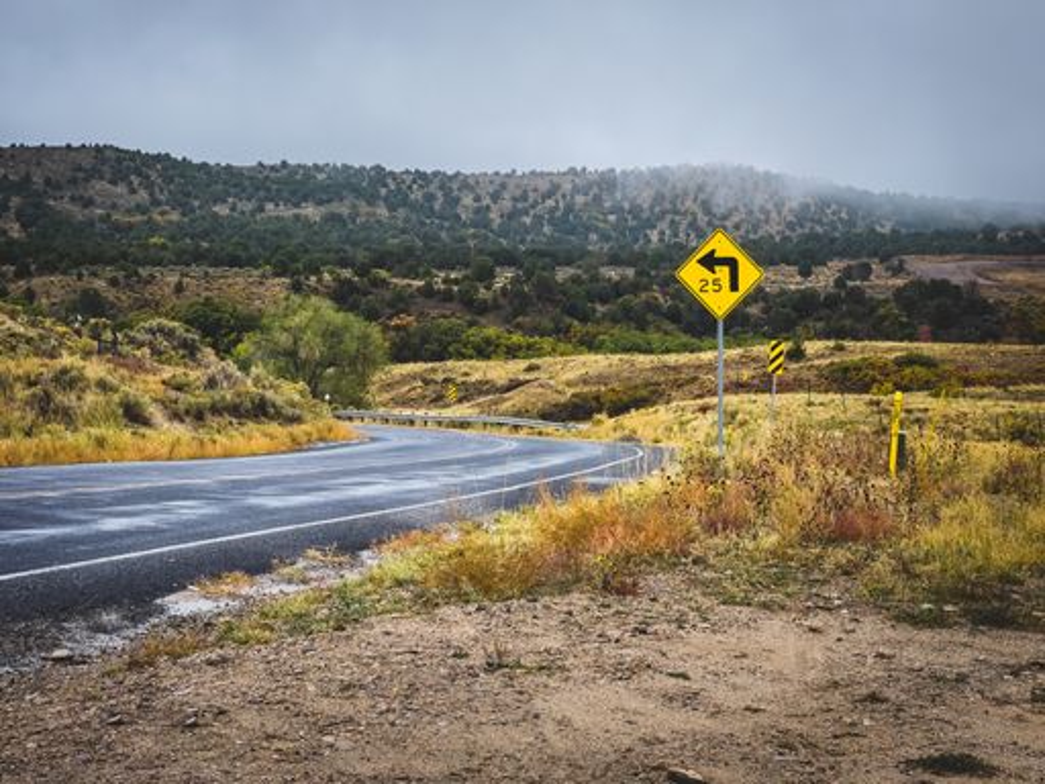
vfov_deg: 22.9
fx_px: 1932
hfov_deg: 30.3
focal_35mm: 64
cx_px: 522
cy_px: 392
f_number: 2.2
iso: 20
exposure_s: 1/280
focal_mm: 7.5
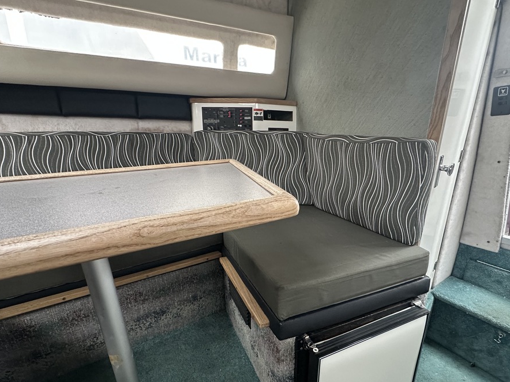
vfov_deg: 68.0
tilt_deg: -21.6
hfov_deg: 84.5
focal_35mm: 19
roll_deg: -1.0
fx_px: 280
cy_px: 230
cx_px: 275
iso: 500
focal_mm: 2.22
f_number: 2.2
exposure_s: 1/60
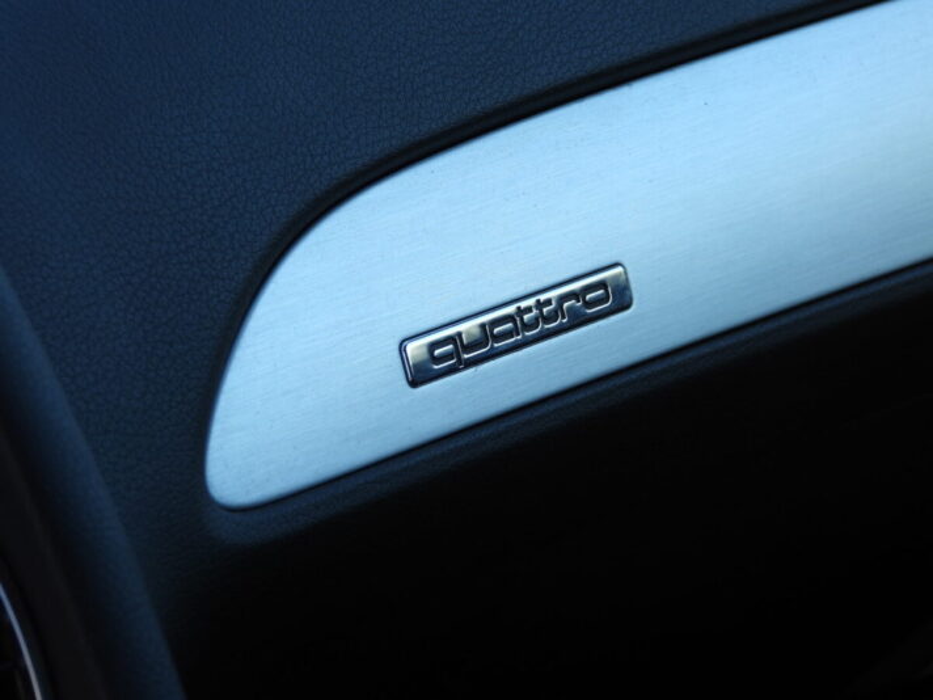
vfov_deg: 5.4
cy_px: 350
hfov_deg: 7.2
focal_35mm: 275
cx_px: 466
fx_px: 7412
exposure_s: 1/125
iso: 125
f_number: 4.5
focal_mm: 49.5
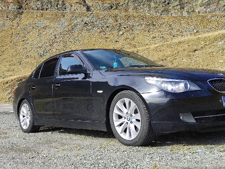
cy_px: 42
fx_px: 299
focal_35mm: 46
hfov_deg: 41.0
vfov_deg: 31.0
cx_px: 89
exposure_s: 1/556
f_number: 1.89
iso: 100
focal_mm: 5.43
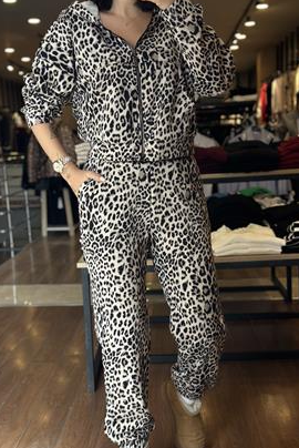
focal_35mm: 51
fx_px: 634
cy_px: 223
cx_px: 131
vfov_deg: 38.9
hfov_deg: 26.5
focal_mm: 6.86
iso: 80
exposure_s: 1/230
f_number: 1.78
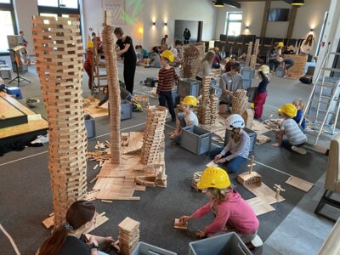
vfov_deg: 53.1
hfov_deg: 67.3
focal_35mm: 26
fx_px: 255
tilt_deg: -21.5
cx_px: 170
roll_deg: -1.8
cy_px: 128
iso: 250
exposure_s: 1/49
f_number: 1.8
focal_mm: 4.25
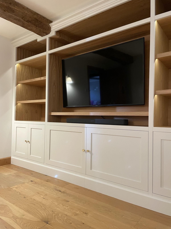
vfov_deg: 67.3
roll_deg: -0.7
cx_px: 86
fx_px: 171
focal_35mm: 26
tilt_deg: +0.6
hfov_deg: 53.0
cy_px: 114
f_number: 1.6
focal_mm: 4.2
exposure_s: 1/57
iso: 400
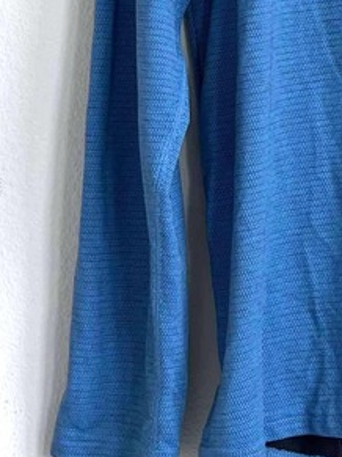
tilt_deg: +1.7
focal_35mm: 119
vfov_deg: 16.0
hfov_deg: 12.0
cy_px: -75
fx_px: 1569
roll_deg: +0.6
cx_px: 478
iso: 80
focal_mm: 5.1
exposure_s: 1/121
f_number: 1.6
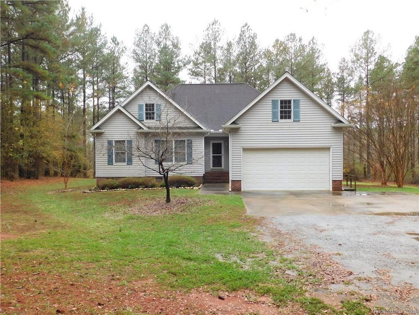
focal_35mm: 30
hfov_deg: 60.0
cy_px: 158
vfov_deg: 46.8
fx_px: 363
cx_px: 210
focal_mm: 5.3
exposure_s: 1/200
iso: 125
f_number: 3.2
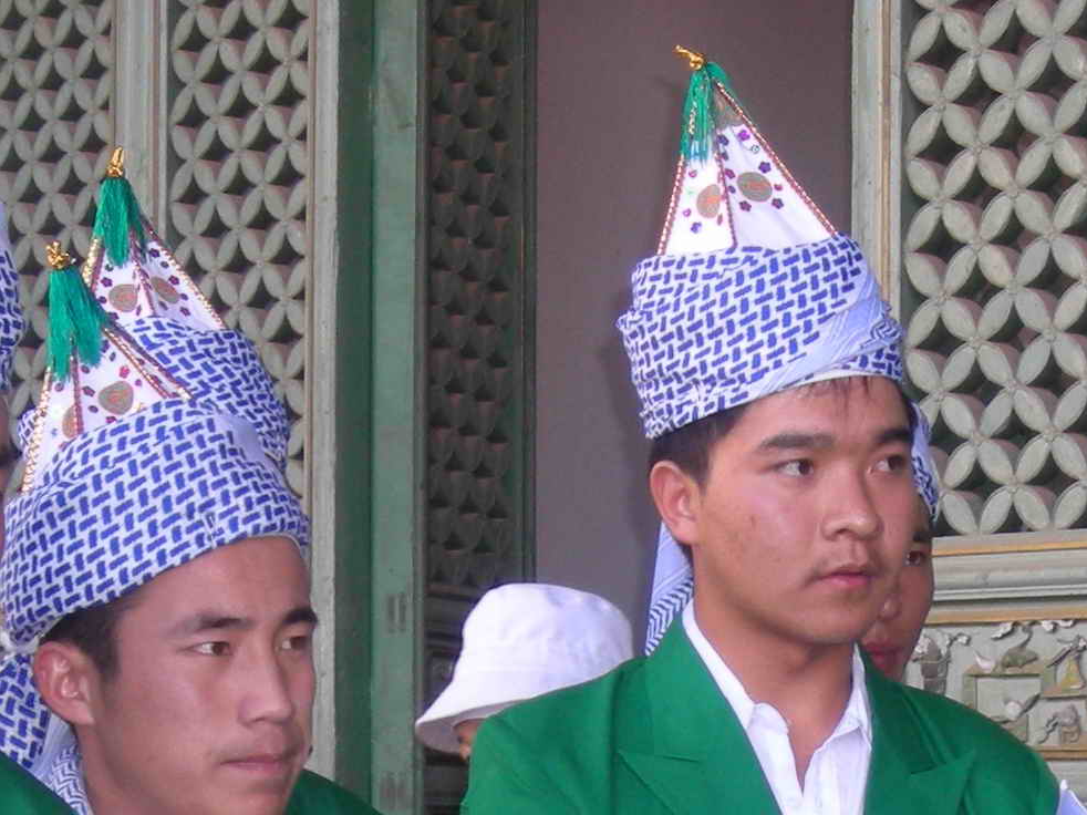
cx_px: 867
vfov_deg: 13.0
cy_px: 1143
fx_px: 3422
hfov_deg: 17.9
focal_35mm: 109
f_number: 3.2
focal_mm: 6.3
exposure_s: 1/60
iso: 129
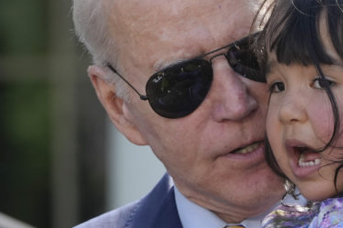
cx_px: 124
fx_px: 9018
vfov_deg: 1.5
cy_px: 194
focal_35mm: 947
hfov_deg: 2.2
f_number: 7.1
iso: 500
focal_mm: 238
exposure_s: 1/640
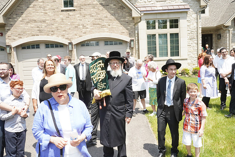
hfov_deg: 58.7
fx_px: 209
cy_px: 78
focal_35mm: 32
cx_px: 118
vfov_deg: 41.1
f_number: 22
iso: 3200
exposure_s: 1/250
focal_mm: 32
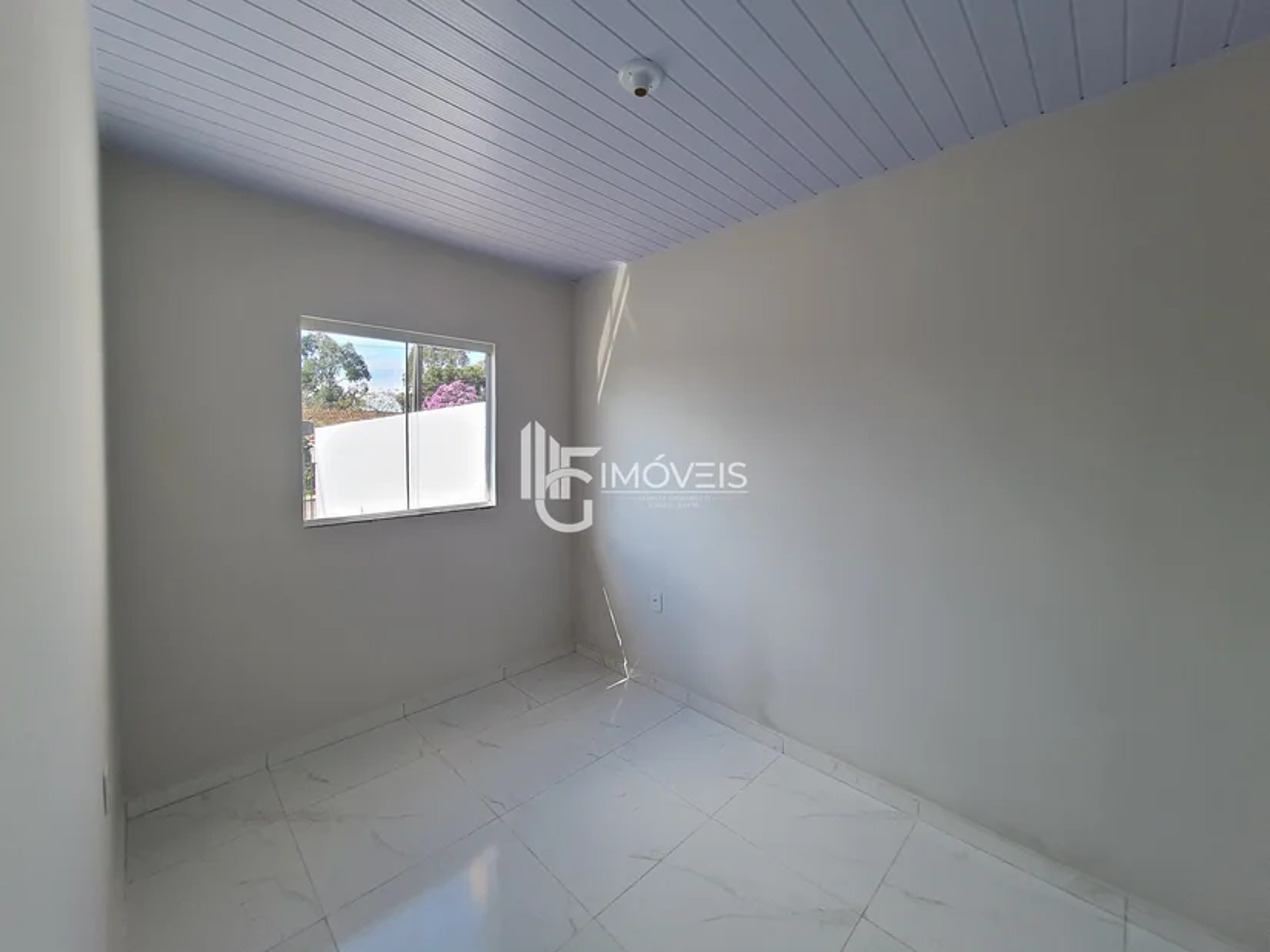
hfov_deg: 106.2
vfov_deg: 89.9
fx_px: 477
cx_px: 635
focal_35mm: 13
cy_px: 476
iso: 50
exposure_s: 1/256
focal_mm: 1.74
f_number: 2.2
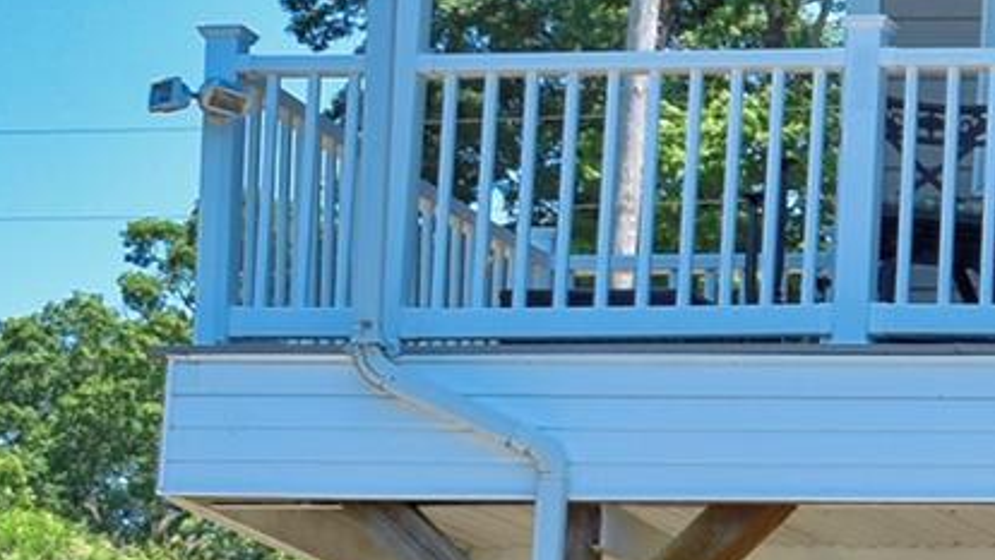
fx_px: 5953
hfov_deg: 9.0
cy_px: 804
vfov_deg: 5.3
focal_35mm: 226
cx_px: 1973
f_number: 8
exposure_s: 1/320
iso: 200
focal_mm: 29
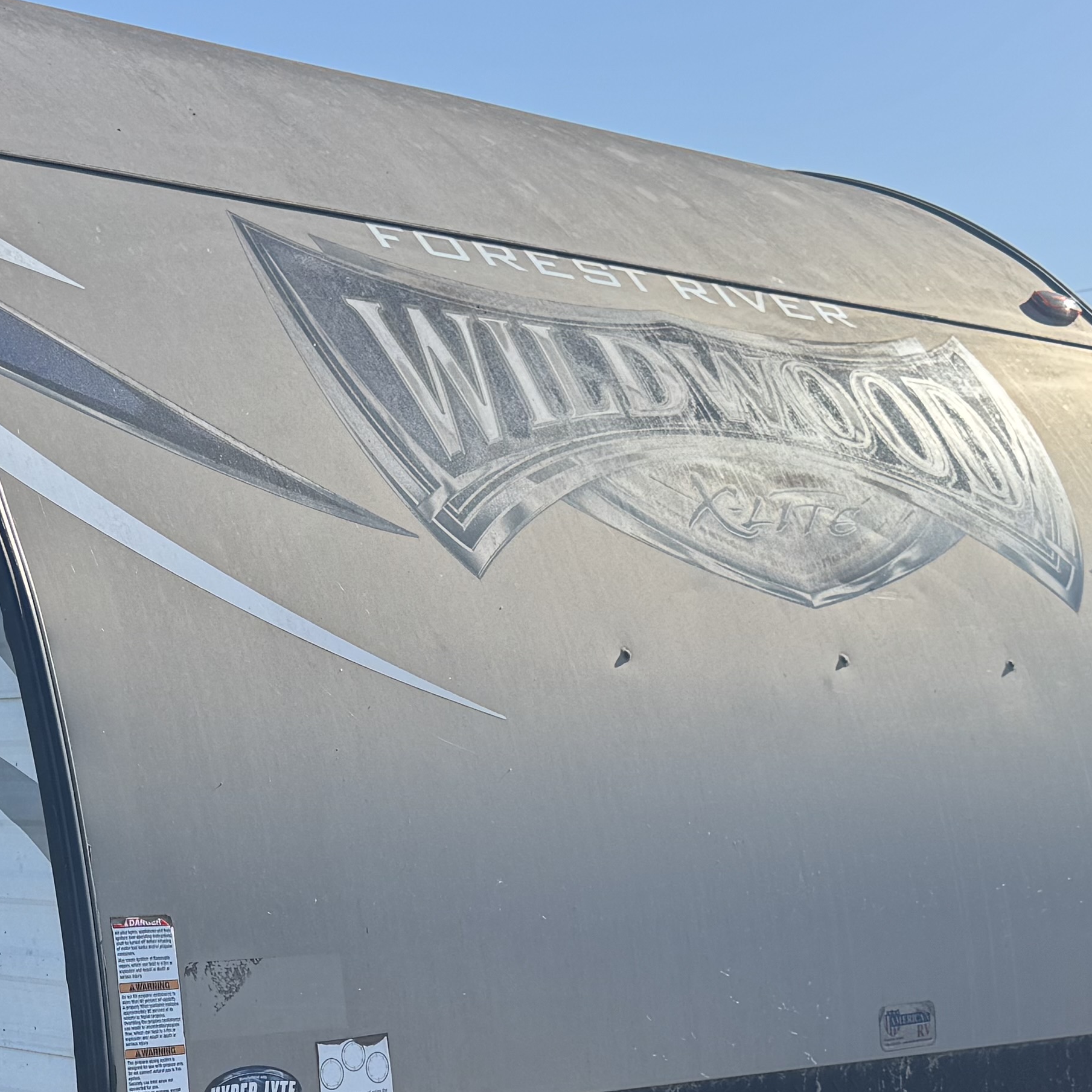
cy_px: 1093
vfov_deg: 24.5
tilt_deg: -10.7
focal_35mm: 67
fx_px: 2391
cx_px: 211
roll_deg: +0.7
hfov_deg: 25.3
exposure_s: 1/2959
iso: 80
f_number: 1.78
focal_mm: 6.76
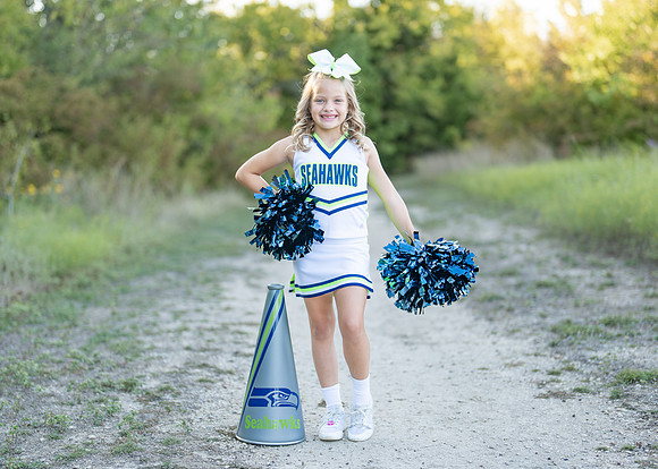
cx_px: 325
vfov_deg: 23.0
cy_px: 248
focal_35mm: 62
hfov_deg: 31.8
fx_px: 1156
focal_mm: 50
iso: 100
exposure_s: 1/800
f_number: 1.2
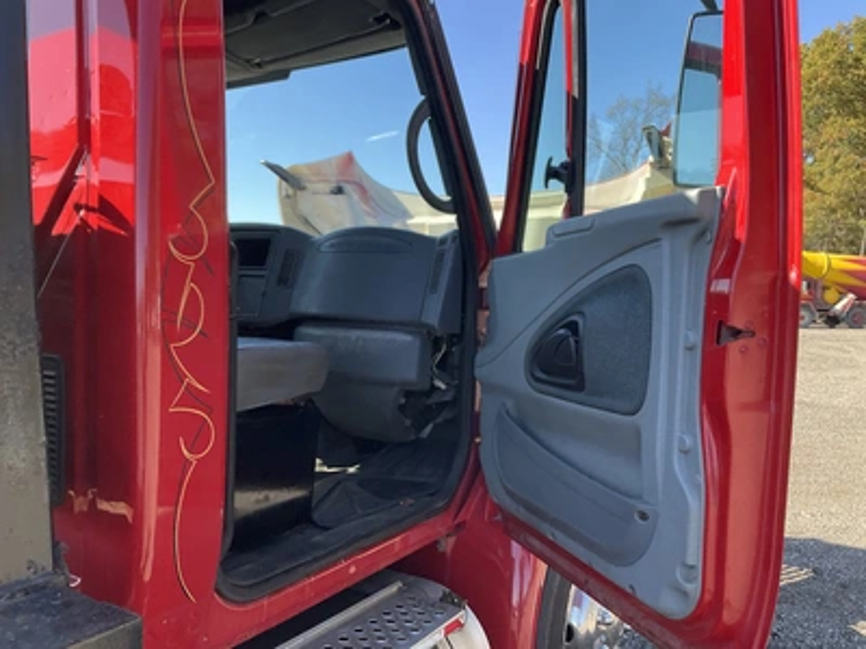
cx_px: 433
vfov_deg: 48.2
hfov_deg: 61.7
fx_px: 726
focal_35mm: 29
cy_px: 324
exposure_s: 1/358
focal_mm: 3
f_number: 1.8
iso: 25
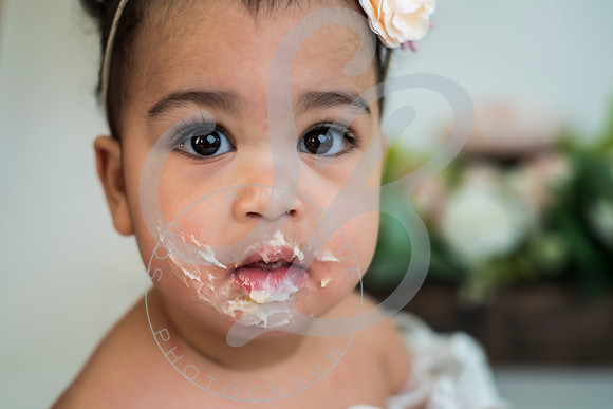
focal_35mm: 54
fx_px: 924
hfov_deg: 36.7
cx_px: 280
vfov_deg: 24.9
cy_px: 222
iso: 100
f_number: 2.8
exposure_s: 1/200
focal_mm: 50
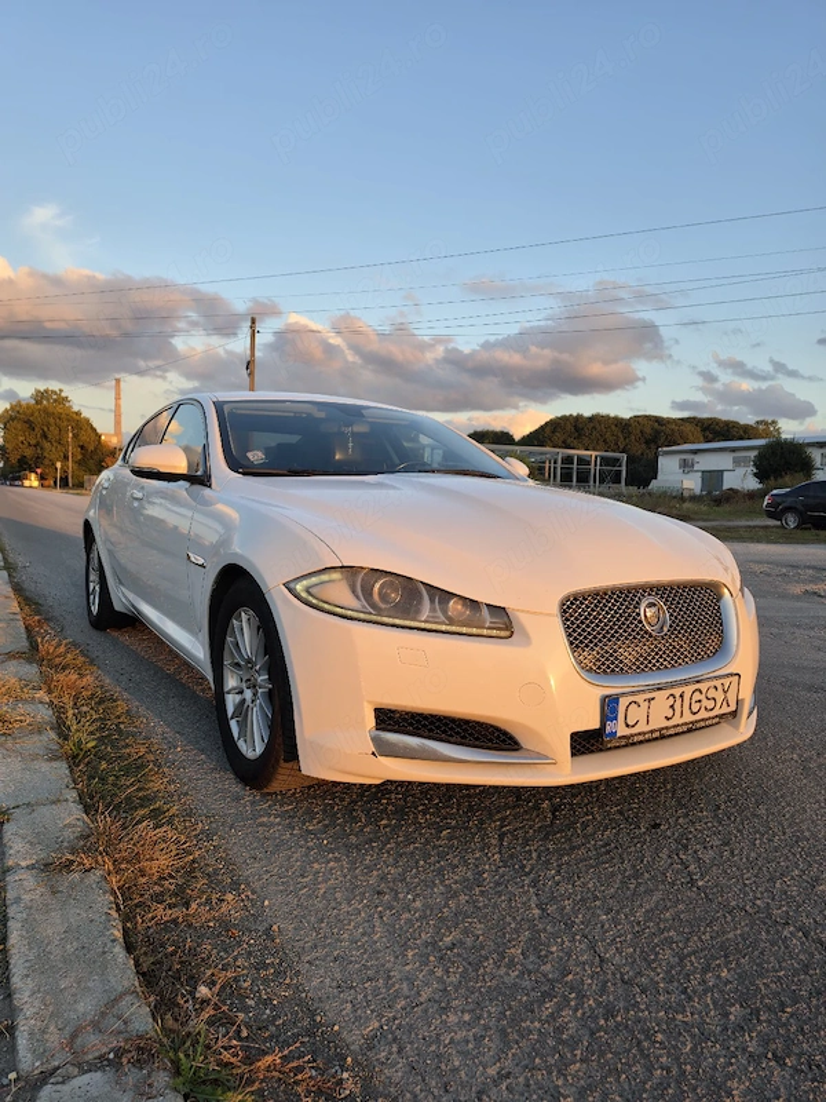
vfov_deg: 73.9
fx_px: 732
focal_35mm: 23
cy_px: 551
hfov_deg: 58.9
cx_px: 413
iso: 12
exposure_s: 1/167
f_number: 1.4
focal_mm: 6.5
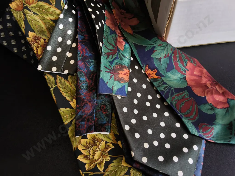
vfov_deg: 51.4
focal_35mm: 27
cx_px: 118
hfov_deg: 65.3
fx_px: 183
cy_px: 88
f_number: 2
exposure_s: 1/100
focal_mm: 2.87
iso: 40
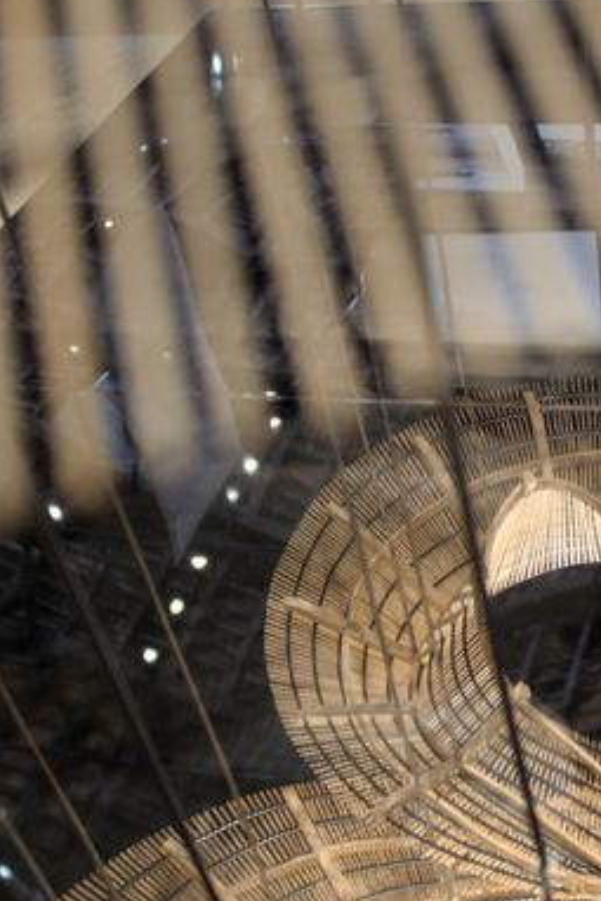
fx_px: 1376
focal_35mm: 55
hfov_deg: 23.9
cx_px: 557
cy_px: 637
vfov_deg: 35.7
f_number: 1.4
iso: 125
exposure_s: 1/30
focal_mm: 21
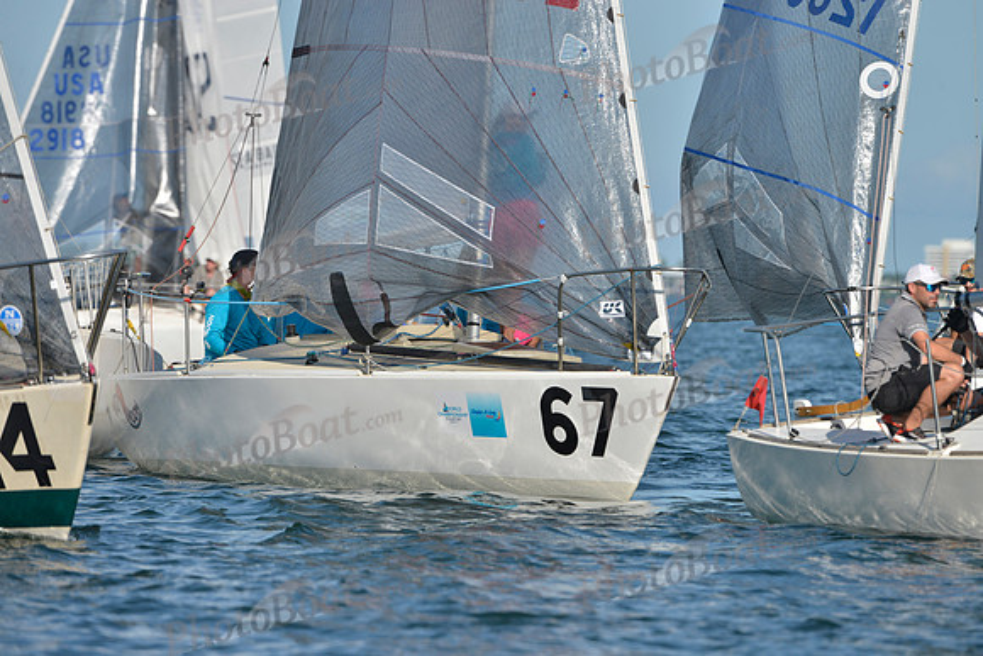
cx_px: 492
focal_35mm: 400
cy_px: 328
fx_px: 10924
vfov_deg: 3.4
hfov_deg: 5.2
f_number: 7.1
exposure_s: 1/1000
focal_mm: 400
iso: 200
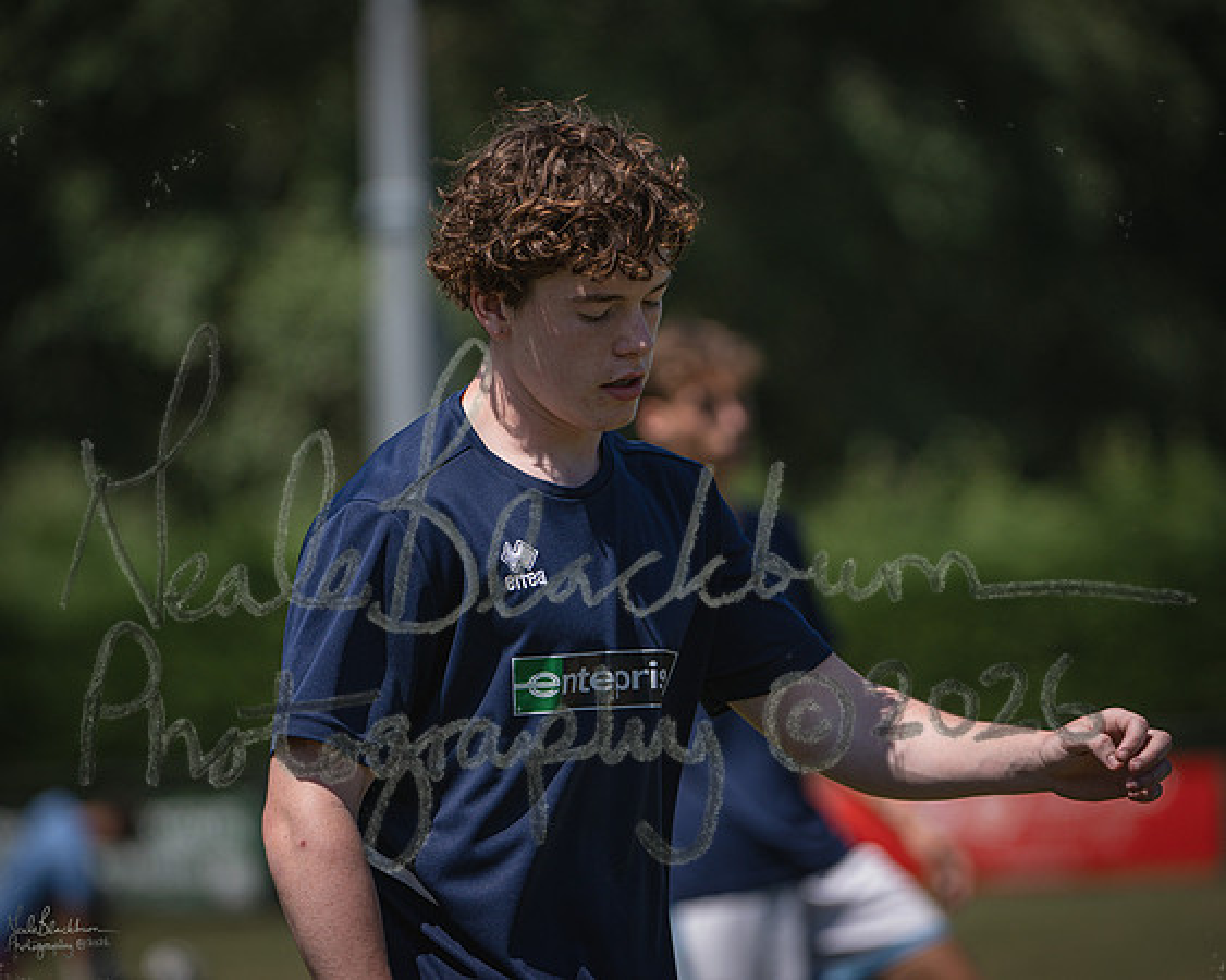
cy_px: 490
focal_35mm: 225
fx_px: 8174
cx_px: 633
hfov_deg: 8.6
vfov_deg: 6.9
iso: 400
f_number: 4
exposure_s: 1/2500
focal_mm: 200
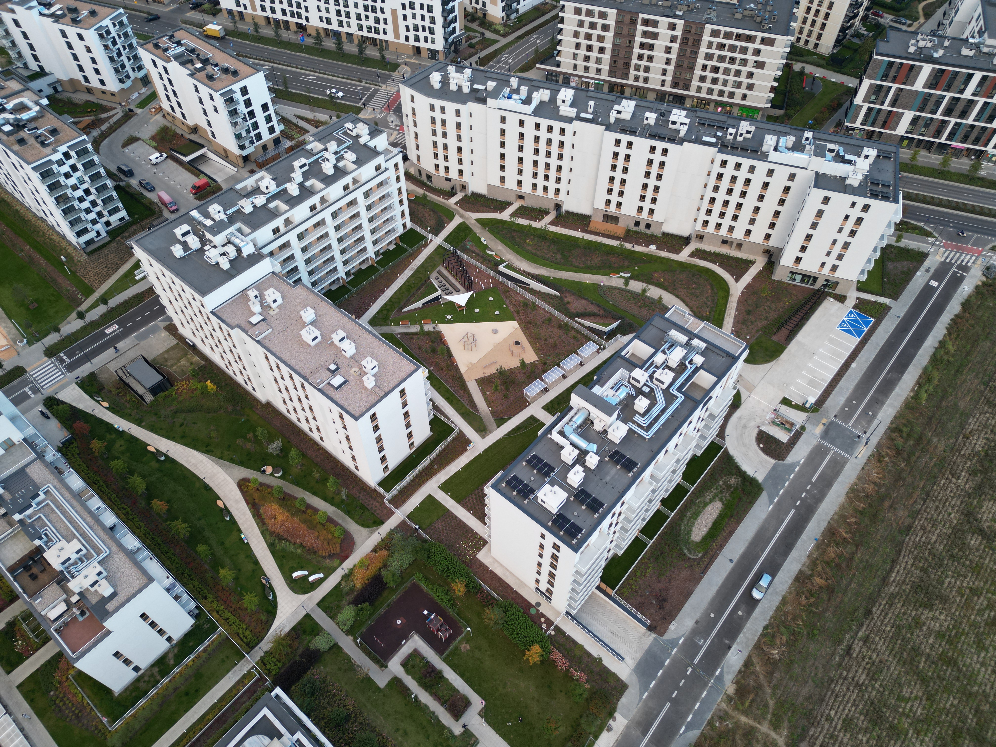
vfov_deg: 56.8
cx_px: 498
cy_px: 374
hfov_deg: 71.6
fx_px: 691
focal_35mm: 24
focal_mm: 6.72
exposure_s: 1/60
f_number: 1.7
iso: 120
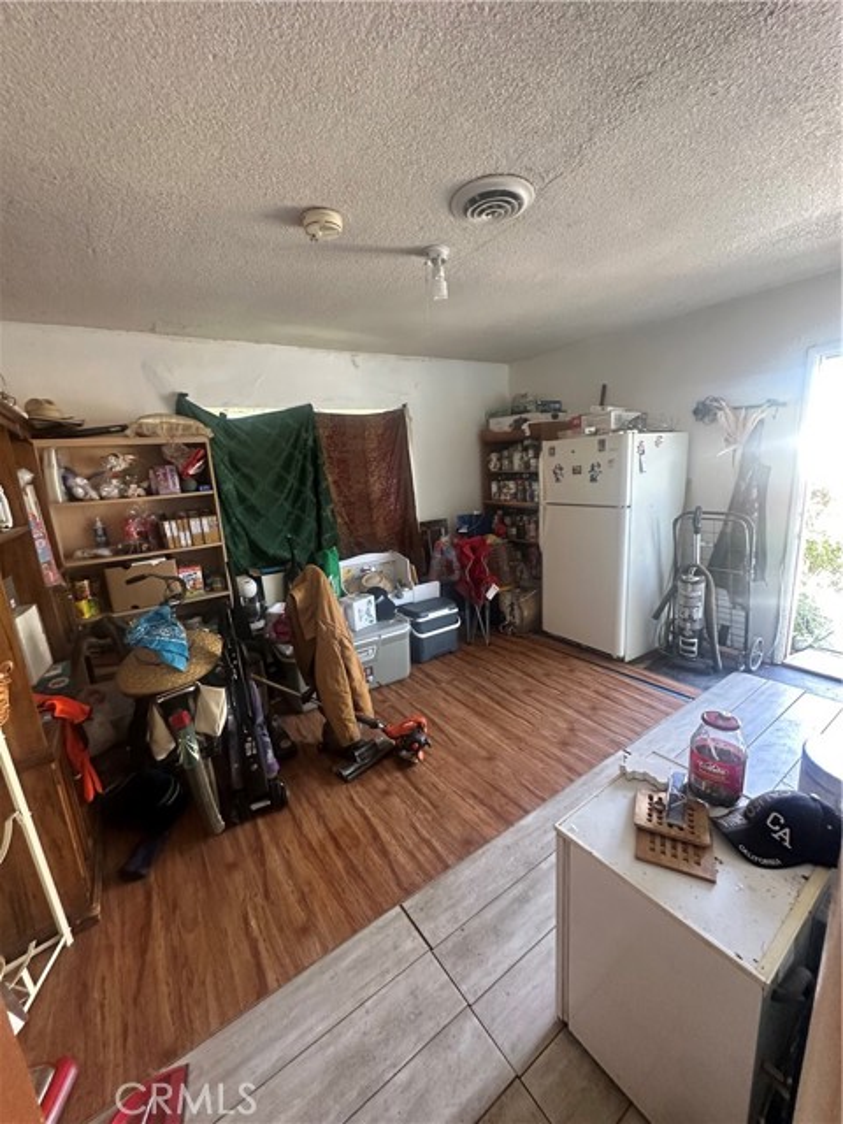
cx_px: 422
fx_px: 455
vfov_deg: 102.1
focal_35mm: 14
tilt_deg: -9.9
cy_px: 562
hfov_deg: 85.7
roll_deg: +2.7
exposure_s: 1/60
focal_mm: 2.22
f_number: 2.2
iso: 320
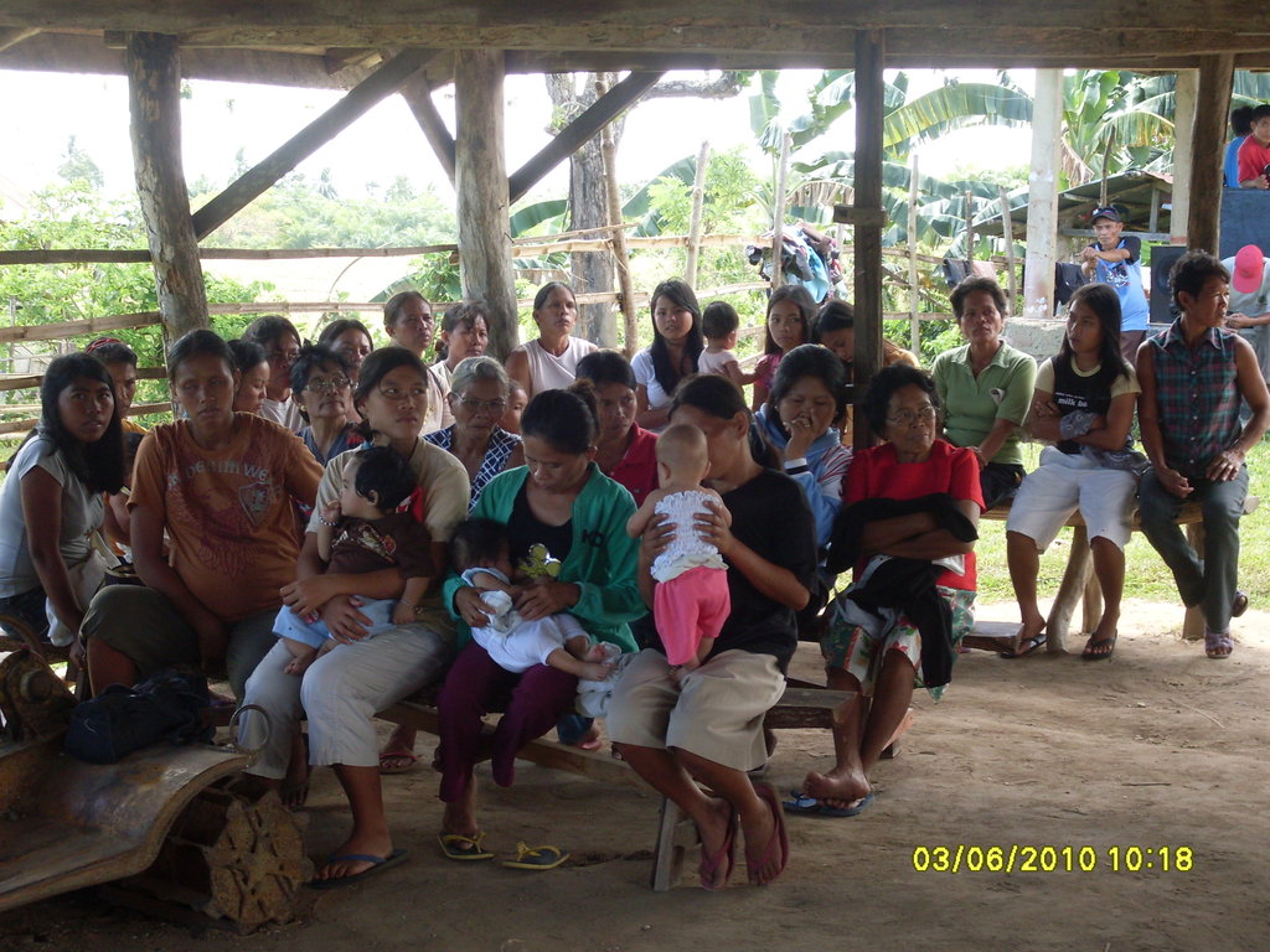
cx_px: 635
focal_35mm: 81
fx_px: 2972
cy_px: 476
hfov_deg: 24.1
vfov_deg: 18.2
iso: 100
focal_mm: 13.5
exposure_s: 1/90
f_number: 4
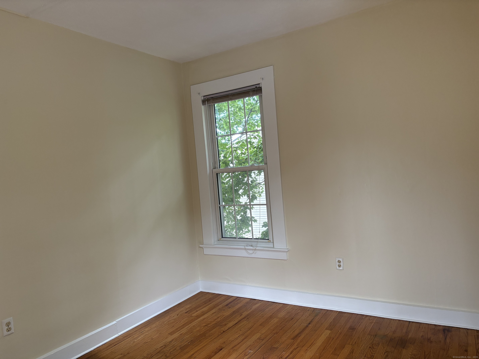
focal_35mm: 26
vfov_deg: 53.1
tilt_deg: -1.6
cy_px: 180
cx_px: 240
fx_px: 360
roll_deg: +5.0
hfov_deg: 67.3
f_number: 1.6
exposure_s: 1/120
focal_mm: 5.96
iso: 125
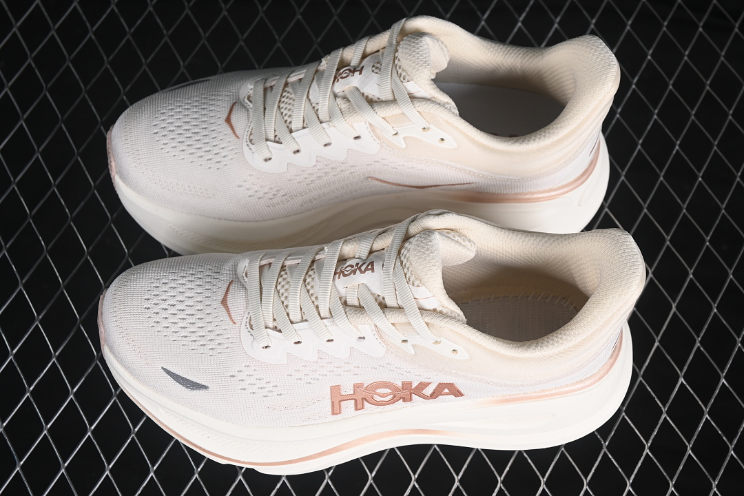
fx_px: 1550
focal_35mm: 75
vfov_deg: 18.2
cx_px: 372
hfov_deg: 27.0
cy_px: 248
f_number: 7.1
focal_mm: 50
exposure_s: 1/80
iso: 160
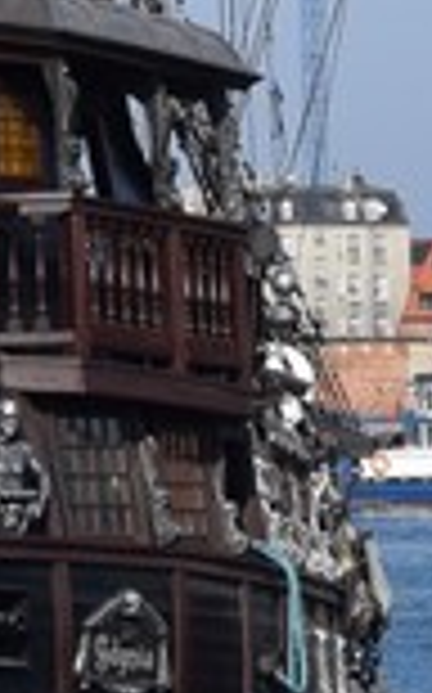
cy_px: -522
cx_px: -684
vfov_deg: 5.3
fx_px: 7393
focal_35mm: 392
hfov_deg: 3.3
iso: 200
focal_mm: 35
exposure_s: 1/400
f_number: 10
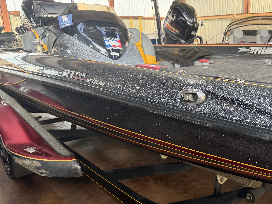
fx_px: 275
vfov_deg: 40.4
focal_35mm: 35
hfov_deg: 52.0
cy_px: 129
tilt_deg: -17.4
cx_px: 173
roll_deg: +0.4
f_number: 1.78
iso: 200
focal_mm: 6.76
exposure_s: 1/60
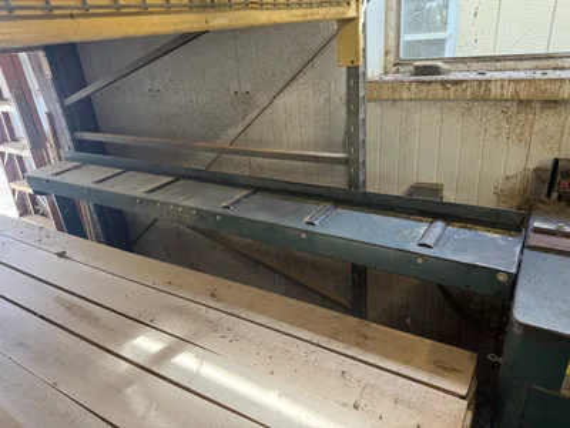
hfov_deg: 71.6
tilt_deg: -24.5
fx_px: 395
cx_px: 285
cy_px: 214
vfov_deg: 56.8
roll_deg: +6.2
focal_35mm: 24
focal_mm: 6.76
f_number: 1.78
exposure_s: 1/89
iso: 200
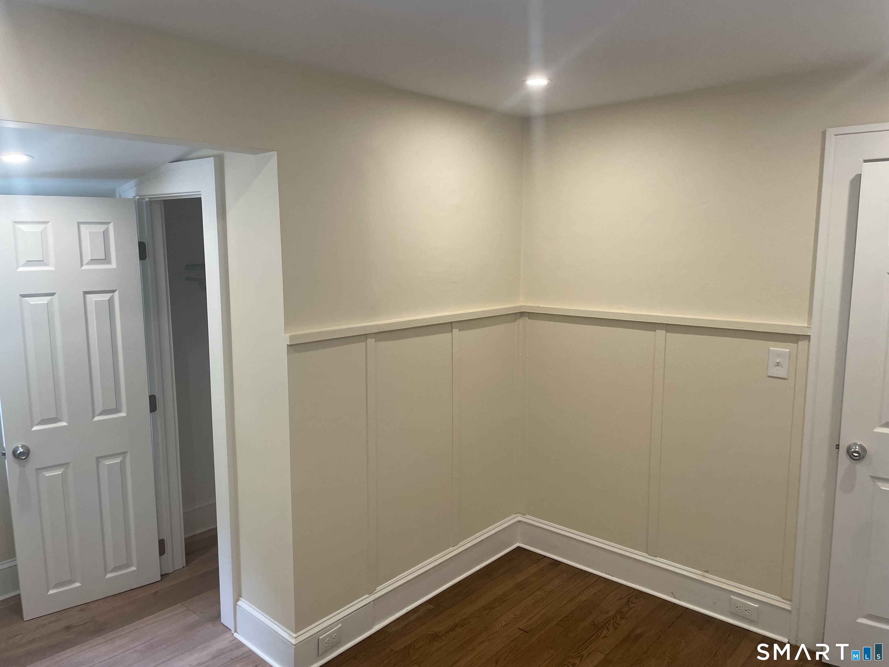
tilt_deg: -8.1
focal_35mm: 26
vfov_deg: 53.1
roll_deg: +0.3
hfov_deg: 67.3
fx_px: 668
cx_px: 444
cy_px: 334
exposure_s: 1/120
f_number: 1.6
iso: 125
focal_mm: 4.2
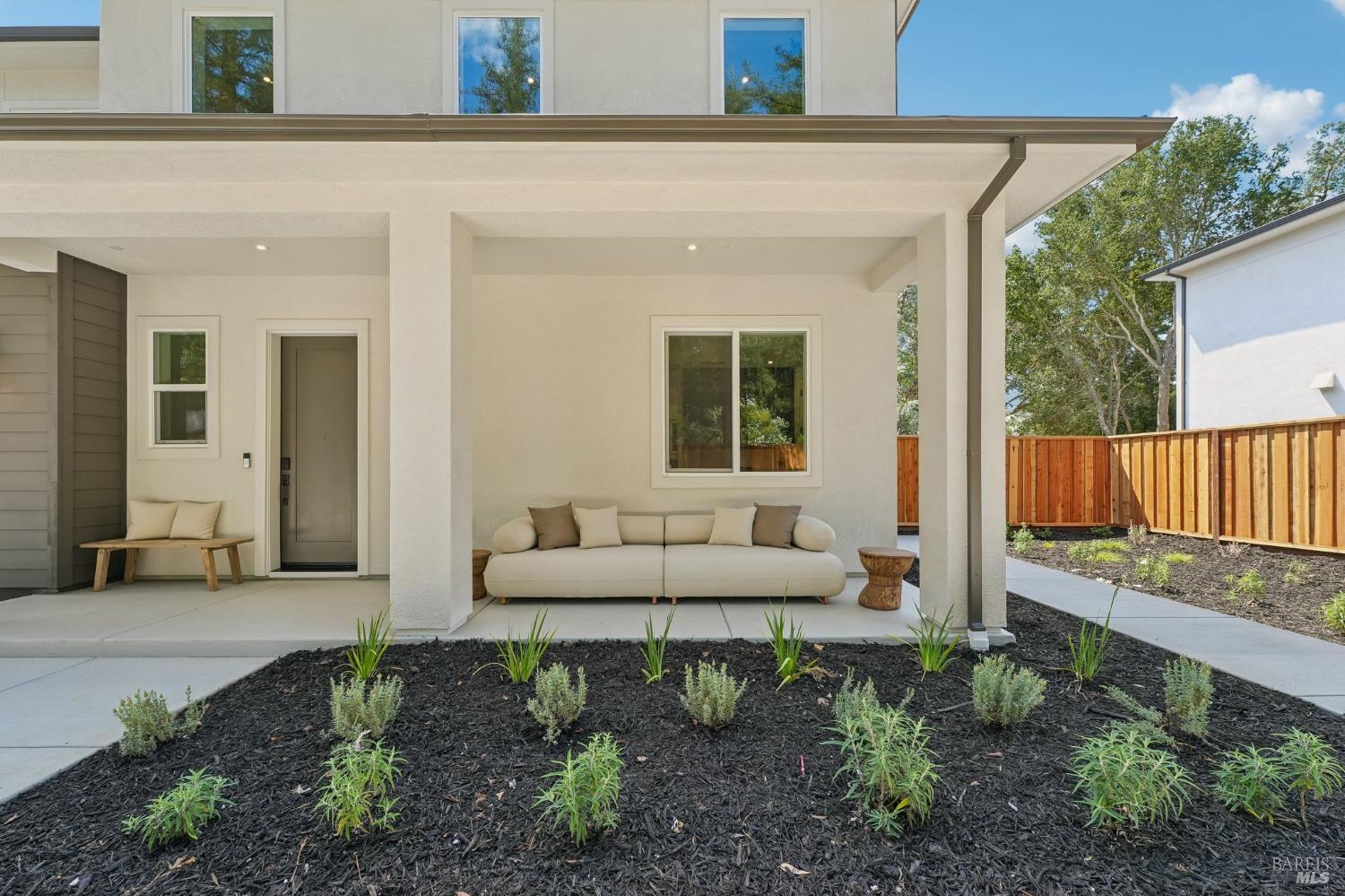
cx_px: 672
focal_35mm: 14
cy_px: 448
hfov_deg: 104.3
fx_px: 523
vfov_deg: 81.2
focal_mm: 14
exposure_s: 1/200
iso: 640
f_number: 8
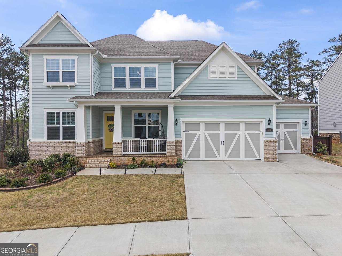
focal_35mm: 24
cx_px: 171
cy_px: 128
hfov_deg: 71.6
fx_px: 237
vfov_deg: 56.8
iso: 200
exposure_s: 1/2000
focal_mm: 8.67
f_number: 1.8
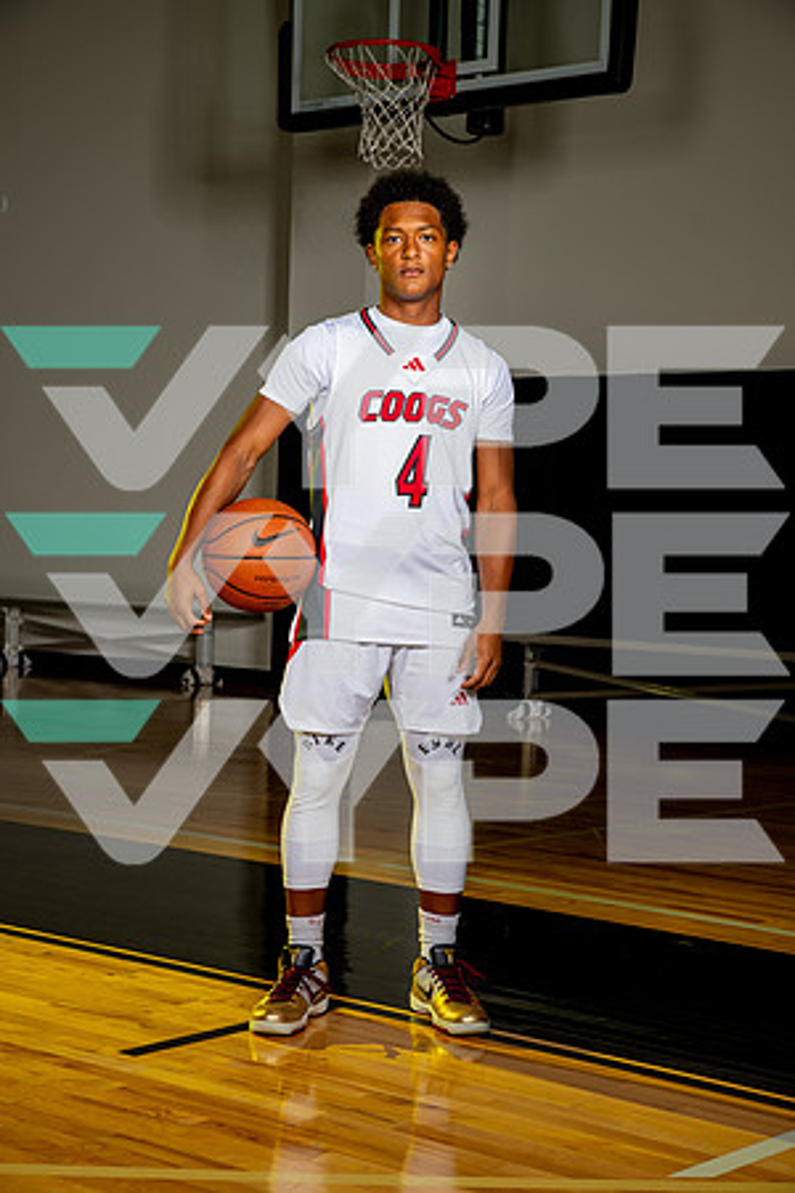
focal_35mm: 70
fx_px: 2319
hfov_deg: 19.5
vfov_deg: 28.8
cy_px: 596
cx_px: 398
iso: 100
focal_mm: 70
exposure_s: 1/125
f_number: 8
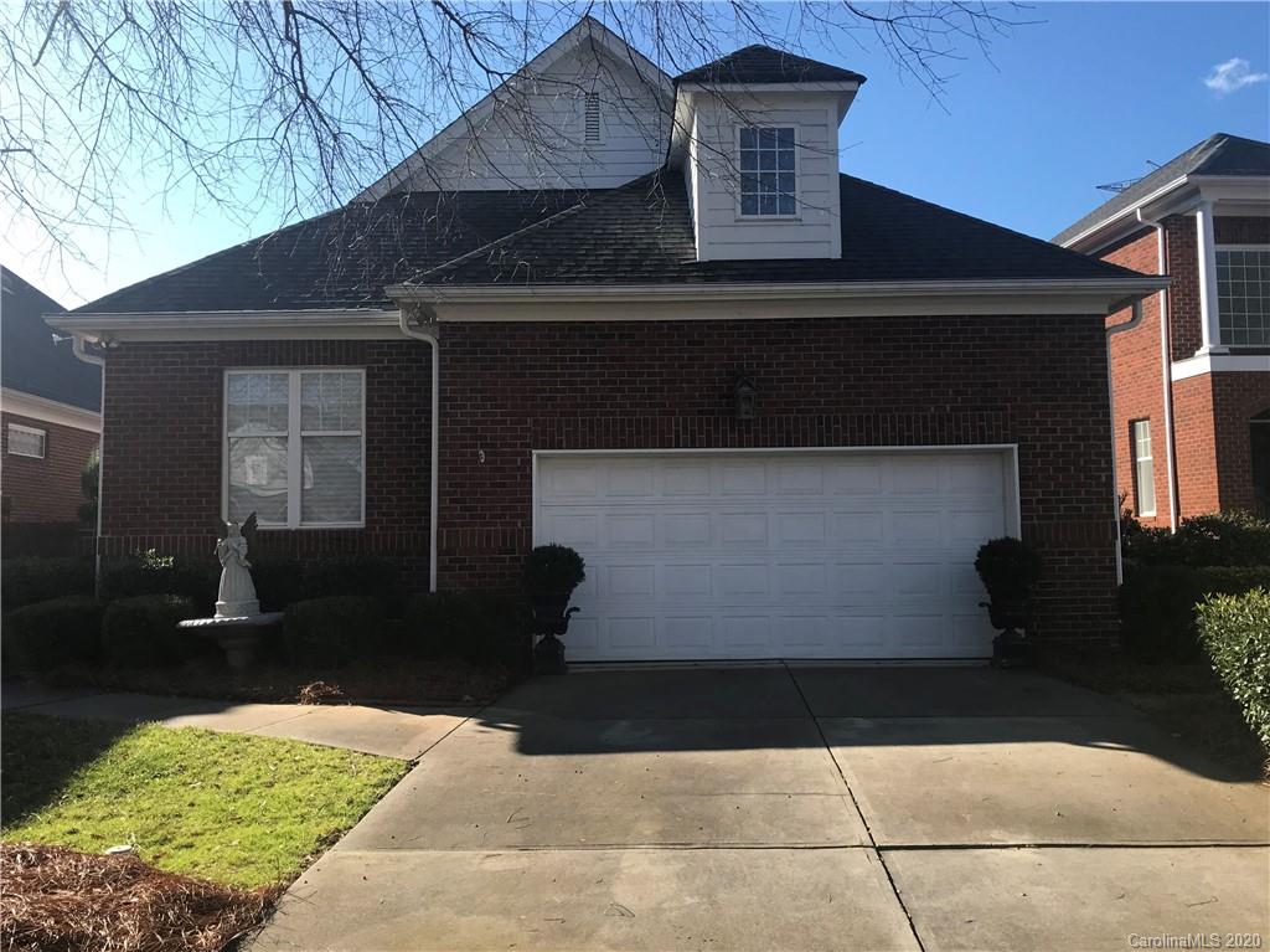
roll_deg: -1.1
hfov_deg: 63.5
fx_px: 1027
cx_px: 635
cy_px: 476
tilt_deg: +5.1
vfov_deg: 49.7
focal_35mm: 28
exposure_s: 1/1198
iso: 20
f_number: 1.8
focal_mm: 3.99
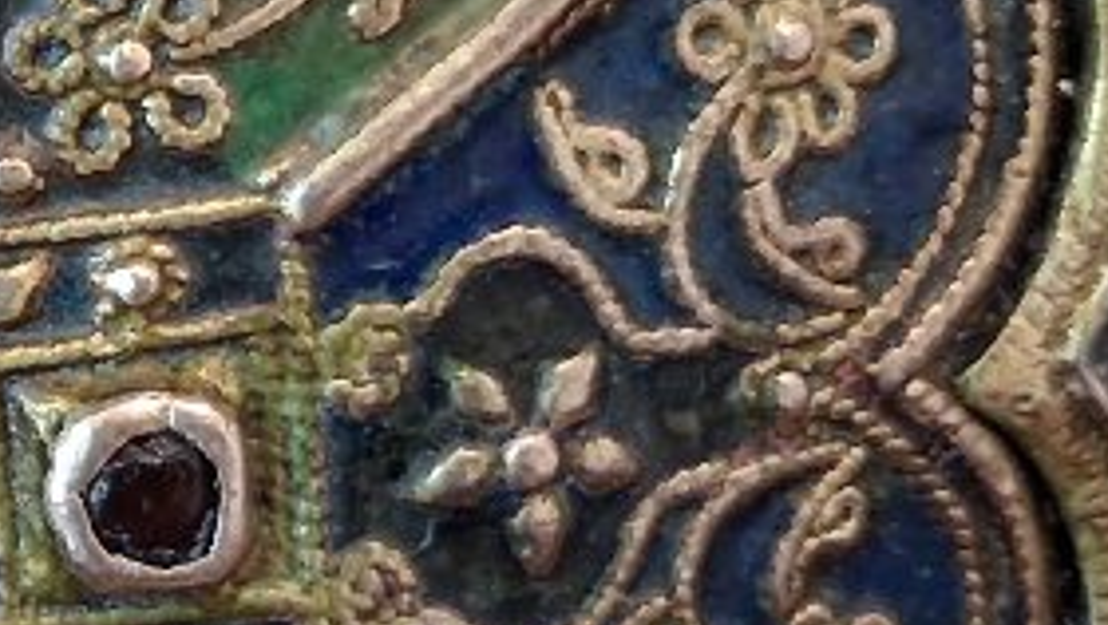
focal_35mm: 126
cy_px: 119
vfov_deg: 9.6
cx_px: -269
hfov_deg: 16.2
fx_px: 3705
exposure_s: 1/25
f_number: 1.8
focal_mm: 4
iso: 640
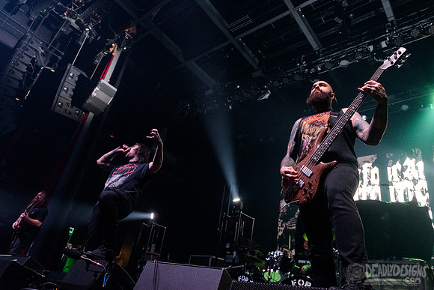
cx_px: 229
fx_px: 305
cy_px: 147
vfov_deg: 50.8
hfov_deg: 70.8
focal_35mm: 25
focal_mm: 24
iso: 3200
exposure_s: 1/250
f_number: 3.5
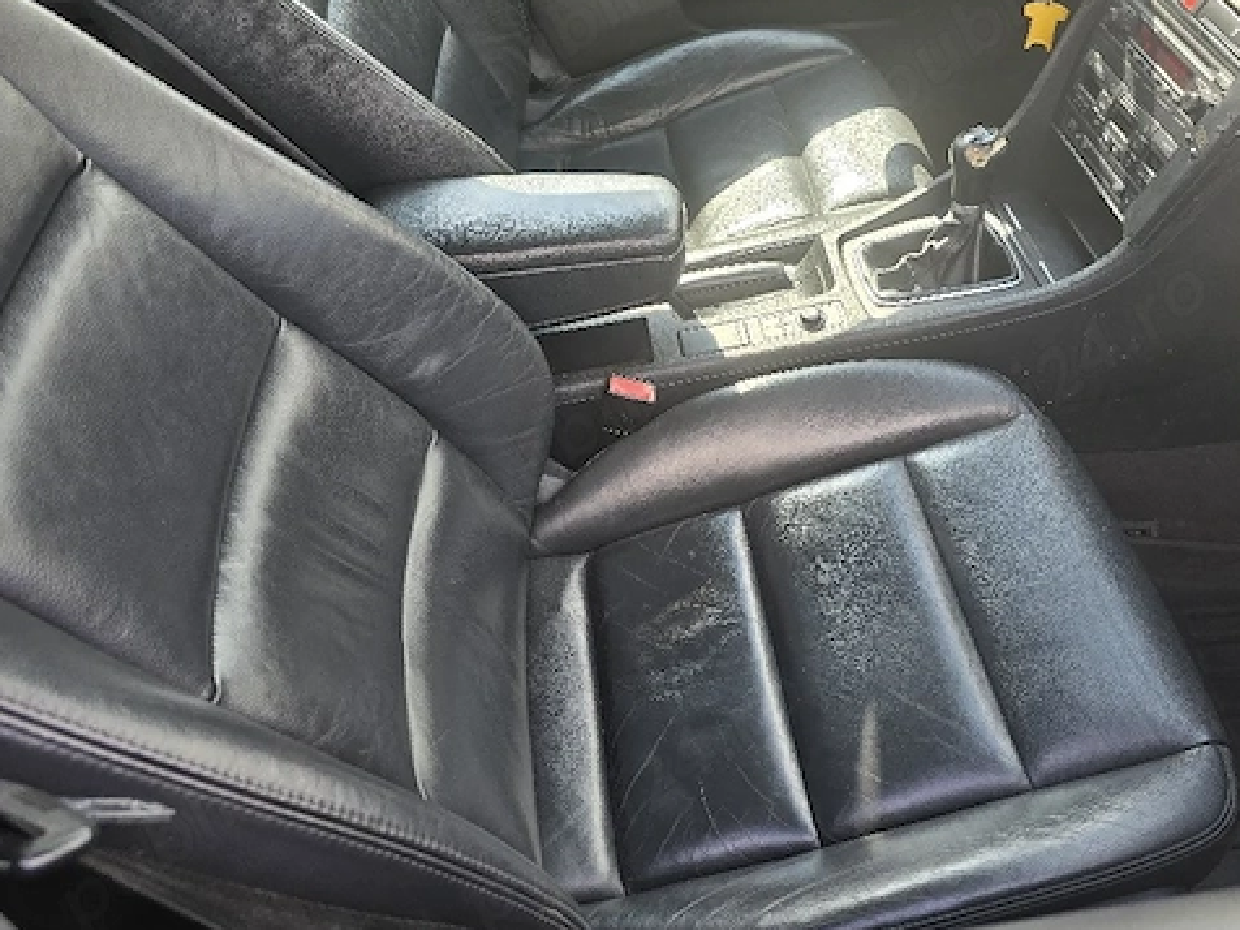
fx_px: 1039
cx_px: 737
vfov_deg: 48.1
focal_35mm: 29
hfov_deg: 61.2
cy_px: 406
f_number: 1.7
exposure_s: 1/182
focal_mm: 6.3
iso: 32
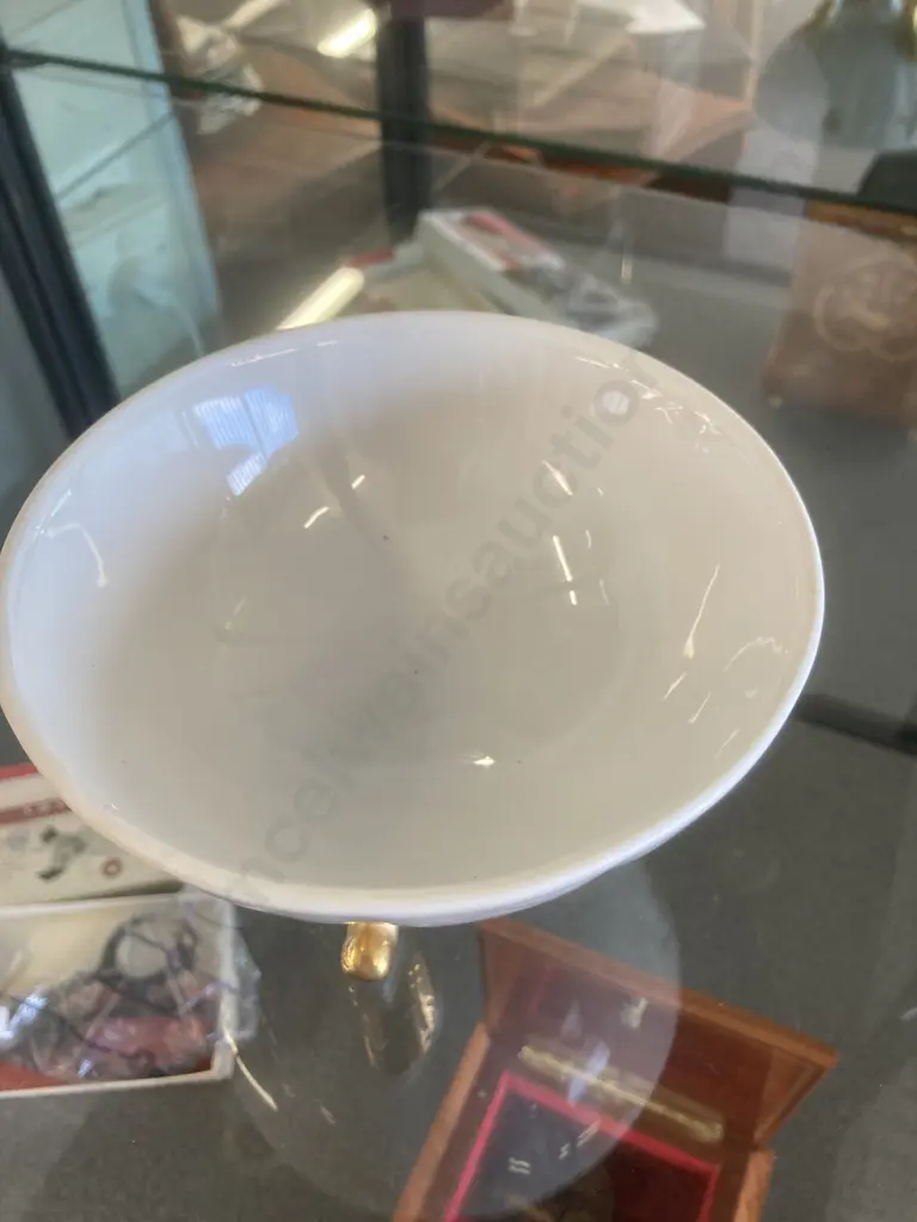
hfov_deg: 49.7
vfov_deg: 63.4
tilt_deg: -48.7
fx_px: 989
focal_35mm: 28
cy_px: 611
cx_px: 458
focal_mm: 3.99
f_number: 1.8
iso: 80
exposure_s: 1/100
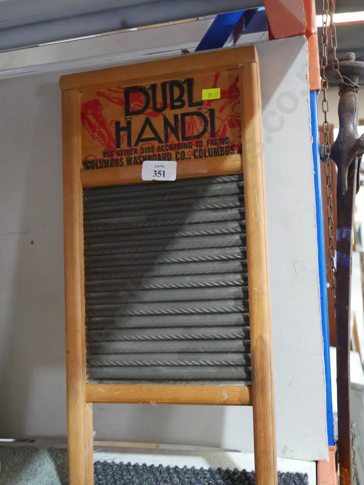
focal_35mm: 38
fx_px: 532
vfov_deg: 49.0
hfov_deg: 37.8
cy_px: 242
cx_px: 182
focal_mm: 19
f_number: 4.1
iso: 1600
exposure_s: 1/60
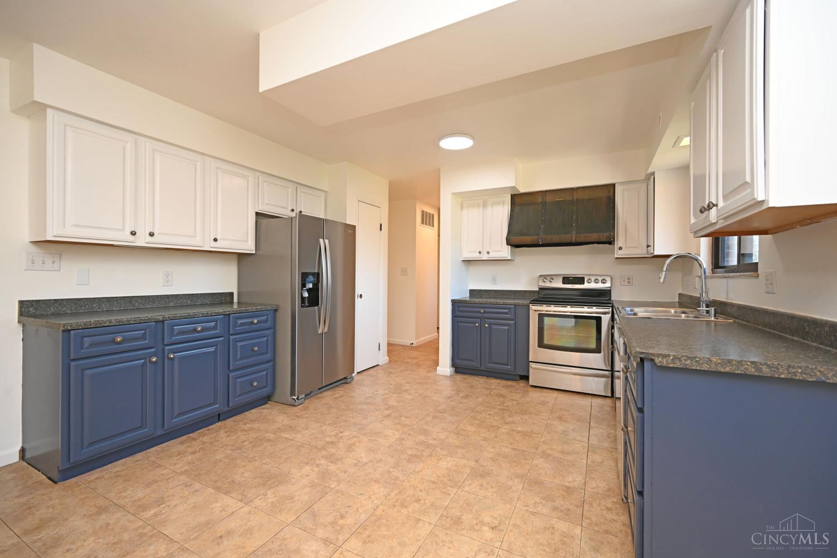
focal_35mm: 15
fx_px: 349
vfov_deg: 77.3
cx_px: 418
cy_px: 279
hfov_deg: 100.4
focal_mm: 15
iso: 450
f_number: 4
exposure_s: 1/60
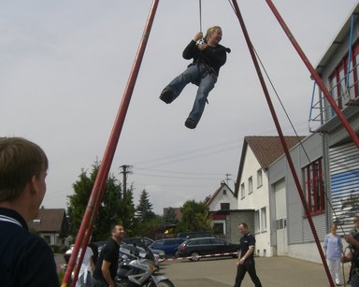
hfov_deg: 32.5
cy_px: 163
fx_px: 616
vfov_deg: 26.2
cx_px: 184
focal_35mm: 58
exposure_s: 1/1250
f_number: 4.3
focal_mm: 6.2
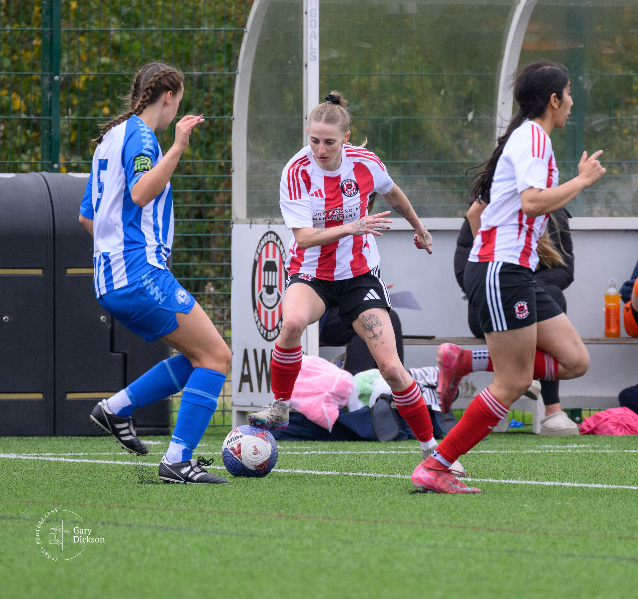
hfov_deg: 2.2
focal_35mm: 837
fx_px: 16911
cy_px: 325
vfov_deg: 2.0
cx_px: 406
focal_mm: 400
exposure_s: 1/1250
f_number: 5.6
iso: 1400
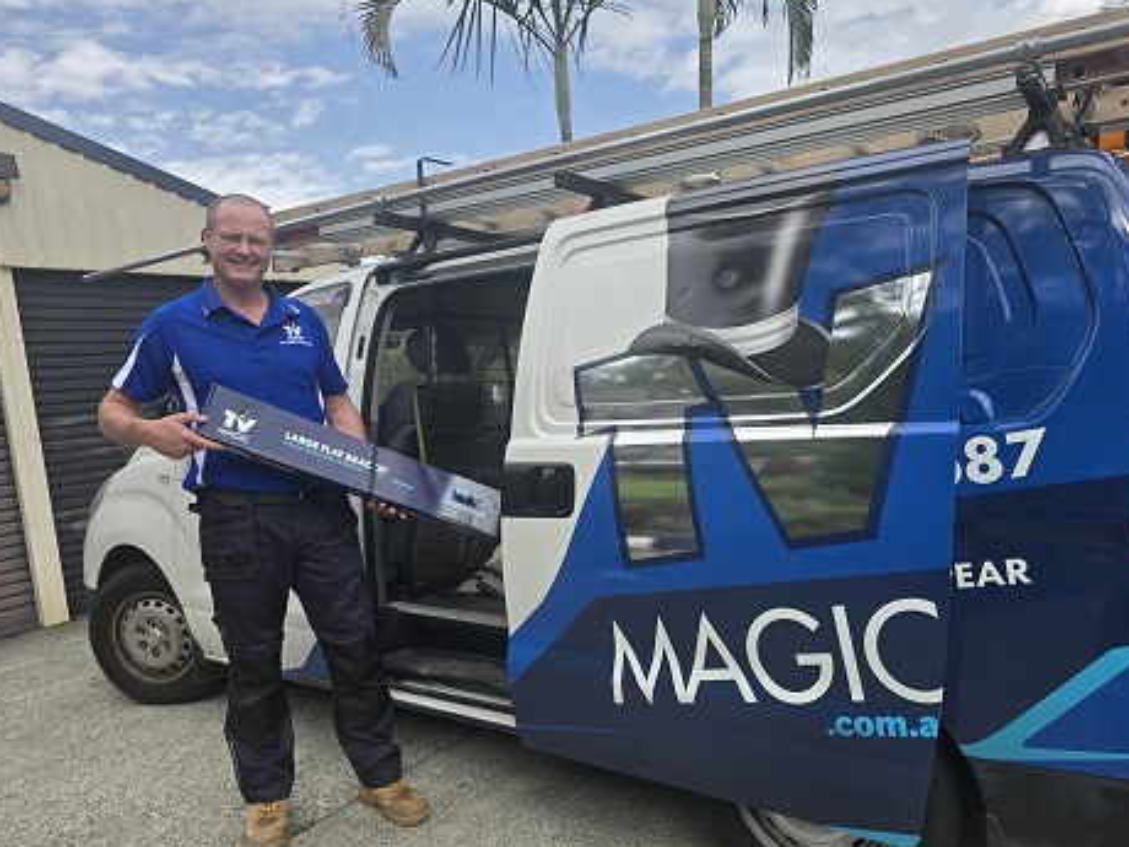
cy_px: 453
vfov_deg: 54.8
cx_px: 599
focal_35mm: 25
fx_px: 815
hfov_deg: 69.3
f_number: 1.7
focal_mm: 6.3
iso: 12
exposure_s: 1/438
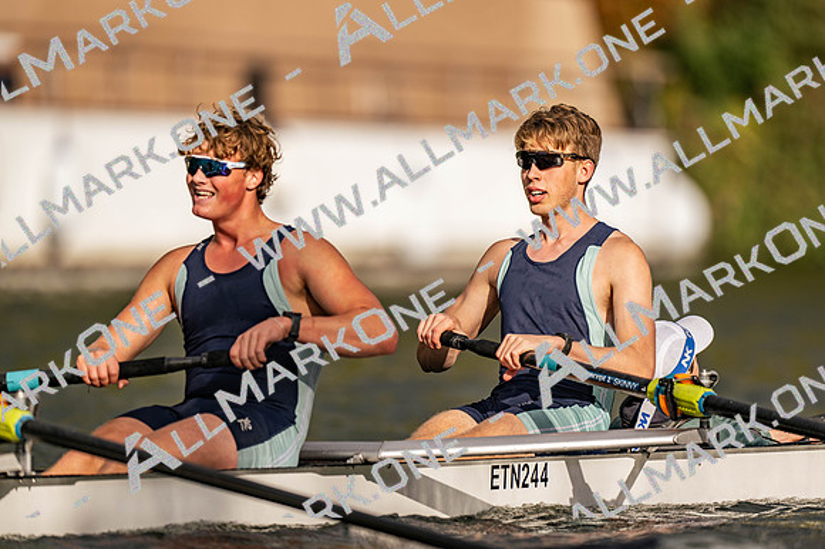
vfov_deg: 2.3
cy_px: 274
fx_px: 13745
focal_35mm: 600
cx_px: 412
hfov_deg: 3.4
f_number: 4
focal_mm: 600
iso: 90
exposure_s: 1/2500
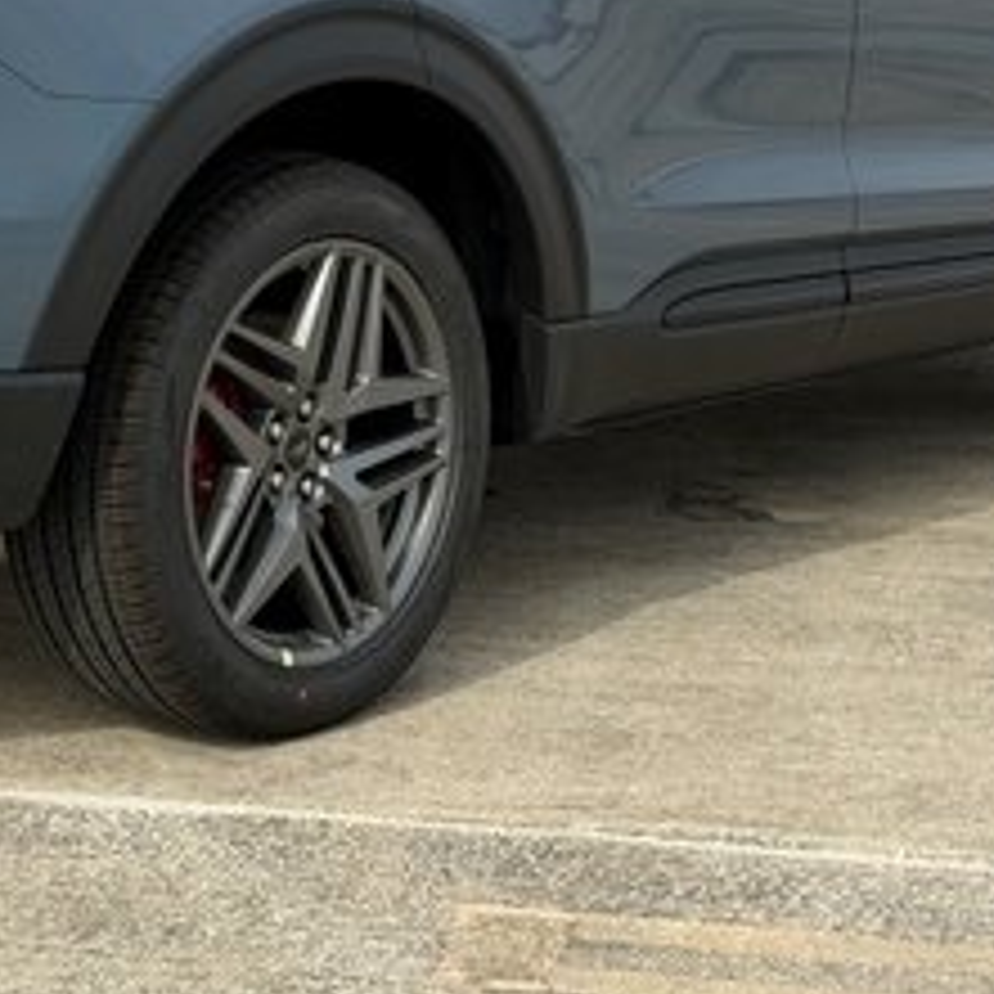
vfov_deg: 14.1
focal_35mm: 123
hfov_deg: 14.1
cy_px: 157
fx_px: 3996
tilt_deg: -7.4
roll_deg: -0.2
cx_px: 126
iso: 80
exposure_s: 1/3891
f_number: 1.78
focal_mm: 6.76
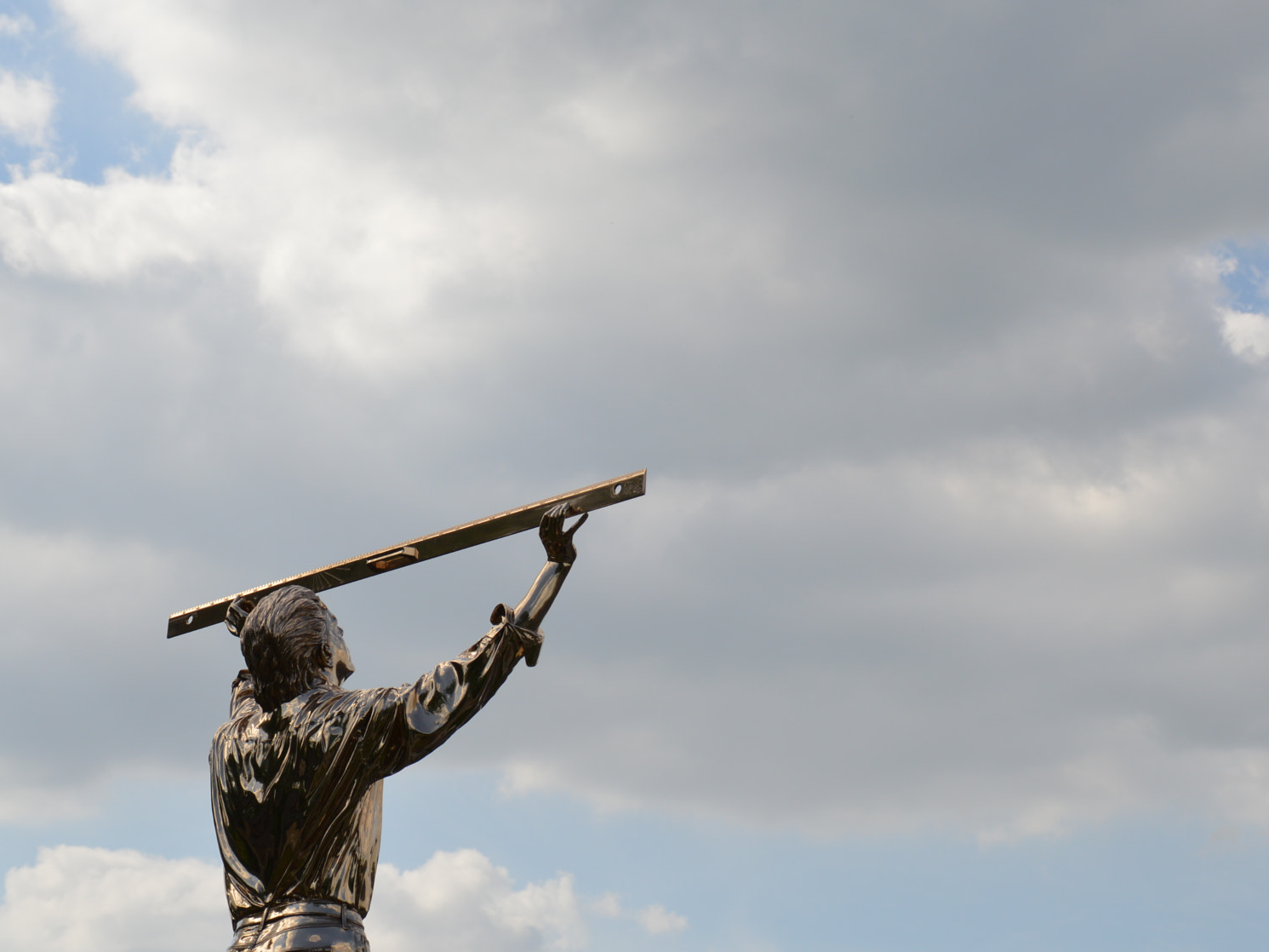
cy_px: 512
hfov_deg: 20.6
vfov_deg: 15.6
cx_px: 795
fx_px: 3482
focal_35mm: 95
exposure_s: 1/320
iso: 100
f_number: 9
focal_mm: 48
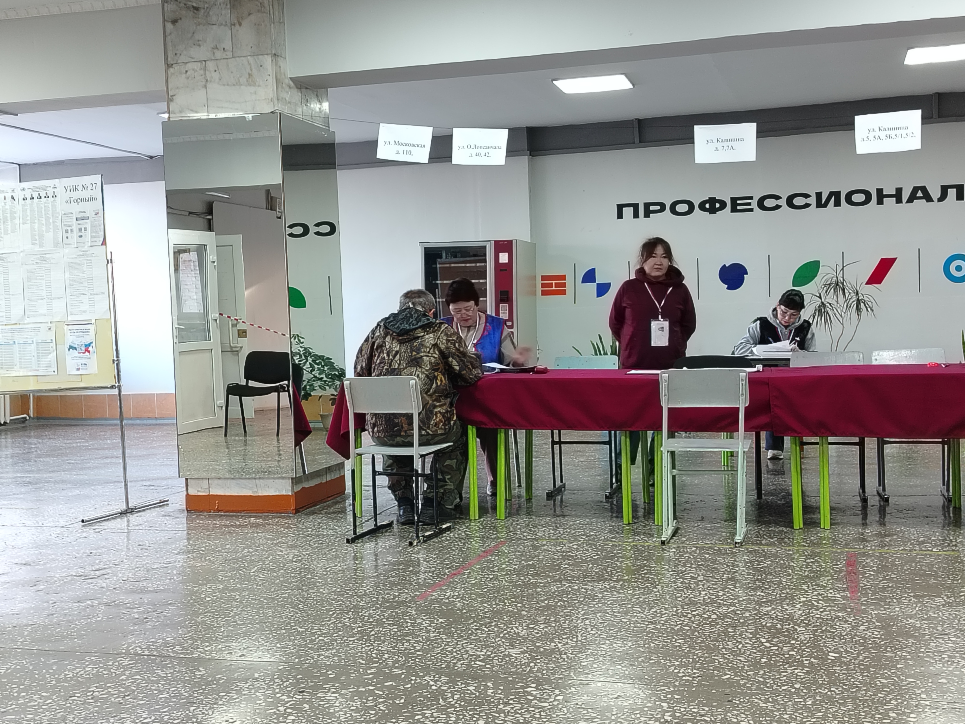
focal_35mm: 45
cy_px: 362
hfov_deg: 42.1
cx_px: 482
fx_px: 1254
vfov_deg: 32.2
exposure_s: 1/33.3
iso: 597
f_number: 1.75
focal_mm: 5.25
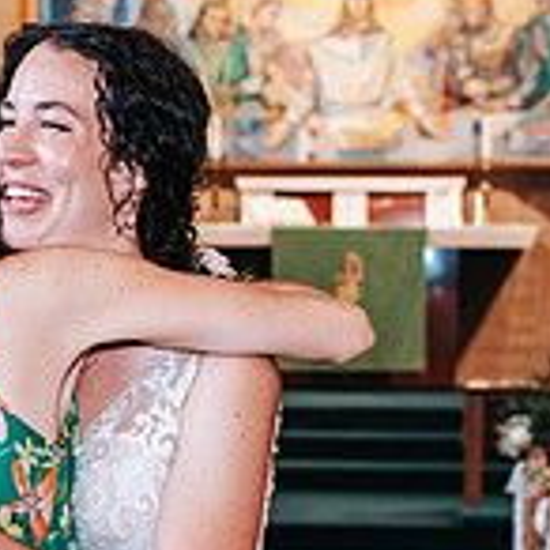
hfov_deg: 12.5
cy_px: 501
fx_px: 2463
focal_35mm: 137
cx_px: -37
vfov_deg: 12.6
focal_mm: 35
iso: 1000
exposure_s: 1/125
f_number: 3.2
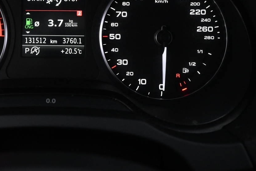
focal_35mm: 47
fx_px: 334
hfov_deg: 40.4
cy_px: 36
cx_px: 54
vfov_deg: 28.1
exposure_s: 1/30
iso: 2200
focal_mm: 16
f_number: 4
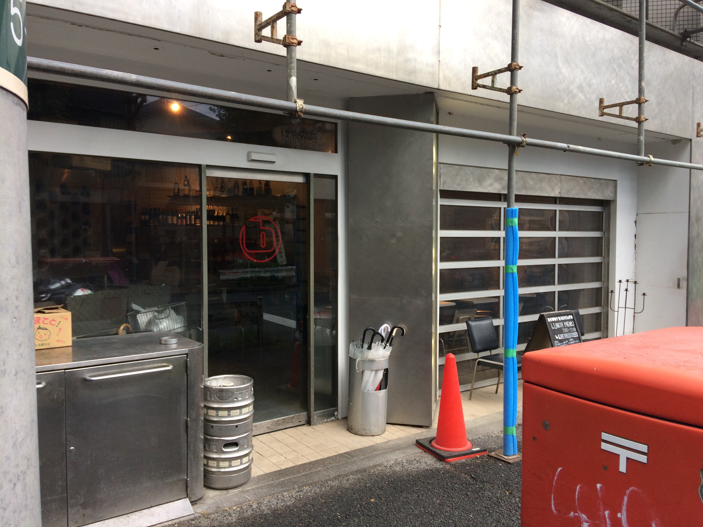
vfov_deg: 48.2
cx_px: 352
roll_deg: +0.4
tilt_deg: -5.8
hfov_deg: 61.7
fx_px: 589
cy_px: 264
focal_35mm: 29
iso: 50
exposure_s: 1/120
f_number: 2.2
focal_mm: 4.15
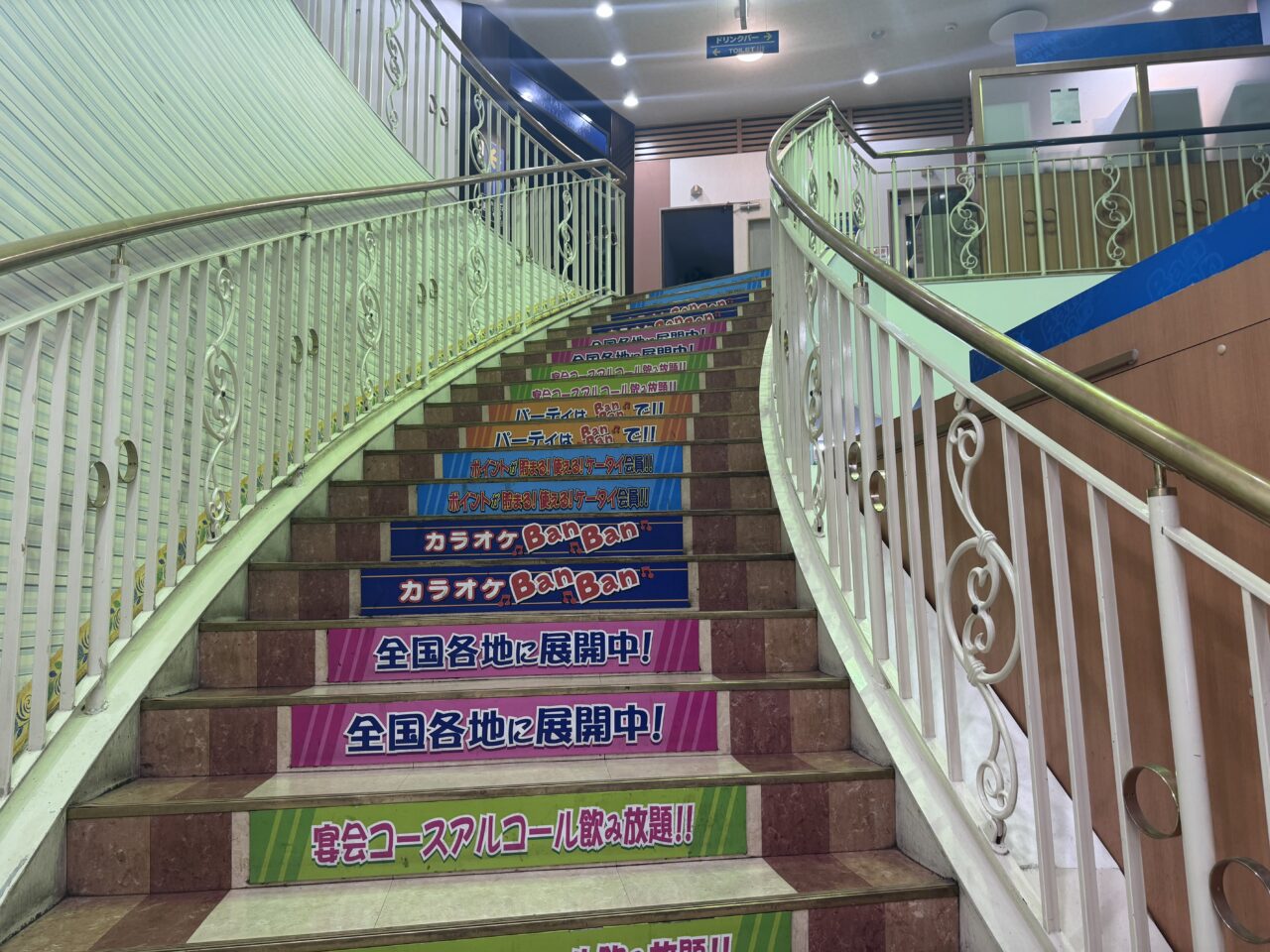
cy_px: 476
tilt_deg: +8.2
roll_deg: +0.2
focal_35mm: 24
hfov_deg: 71.6
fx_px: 881
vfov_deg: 56.8
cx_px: 635
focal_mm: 6.76
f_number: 1.78
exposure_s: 1/50
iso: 125
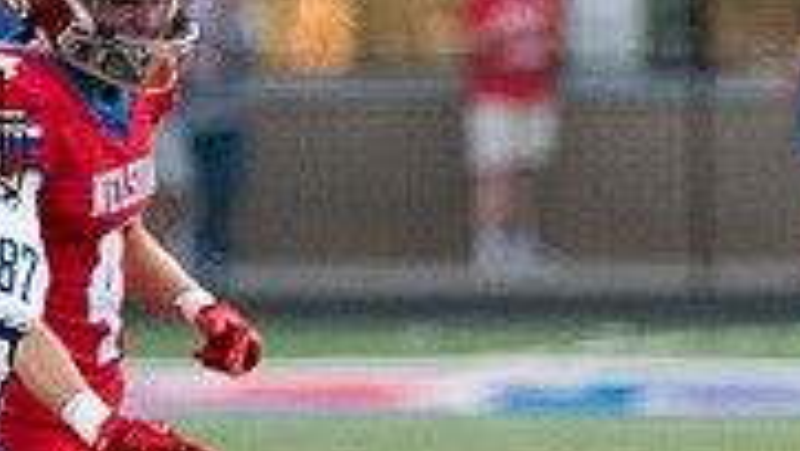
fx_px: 27844
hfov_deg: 1.6
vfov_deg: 0.9
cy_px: 1150
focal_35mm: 1312
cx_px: 1698
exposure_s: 1/2000
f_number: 2.8
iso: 2000
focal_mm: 200
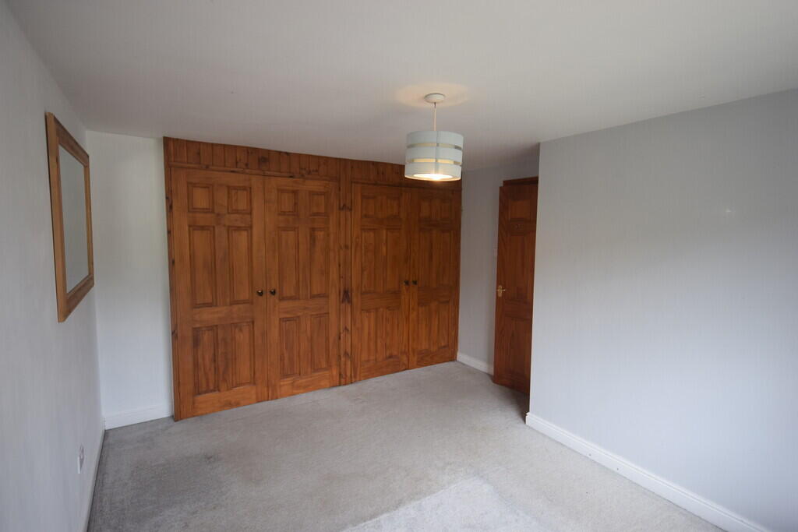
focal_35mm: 18
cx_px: 399
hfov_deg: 90.0
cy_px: 266
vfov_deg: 67.4
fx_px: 399
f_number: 4.5
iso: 400
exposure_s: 1/60
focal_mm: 12
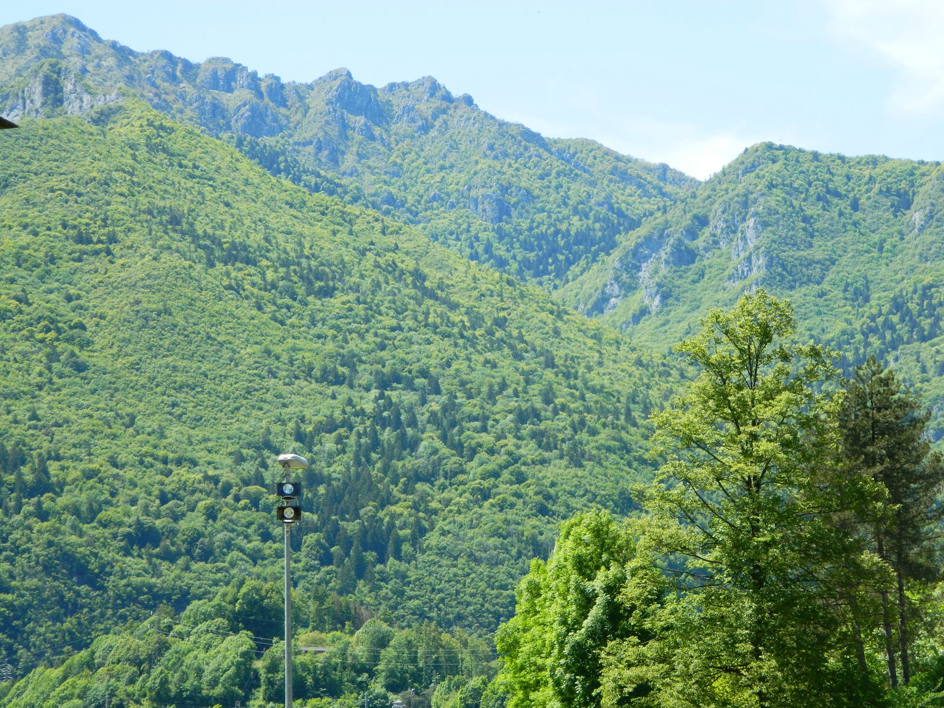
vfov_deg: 14.4
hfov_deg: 19.1
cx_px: 472
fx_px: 2809
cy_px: 354
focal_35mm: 103
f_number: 4.5
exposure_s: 1/250
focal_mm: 18.6
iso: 80
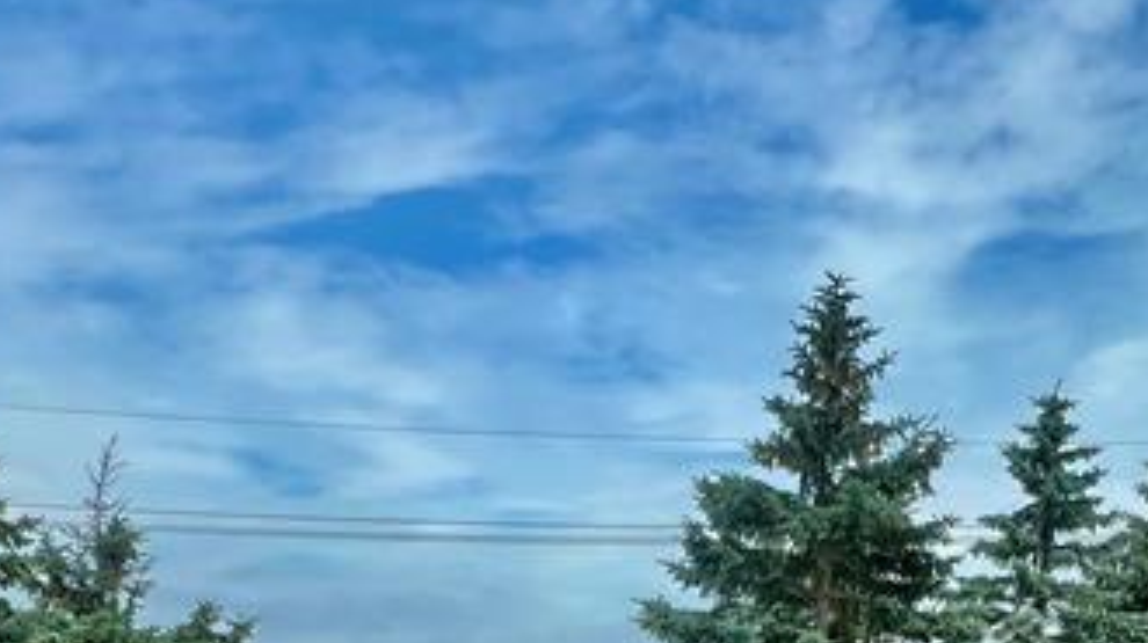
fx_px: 1338
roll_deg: -3.0
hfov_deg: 46.4
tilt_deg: -16.1
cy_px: 1182
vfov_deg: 19.5
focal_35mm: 44
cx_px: 567
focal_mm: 1.57
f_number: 1.8
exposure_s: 1/919
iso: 32
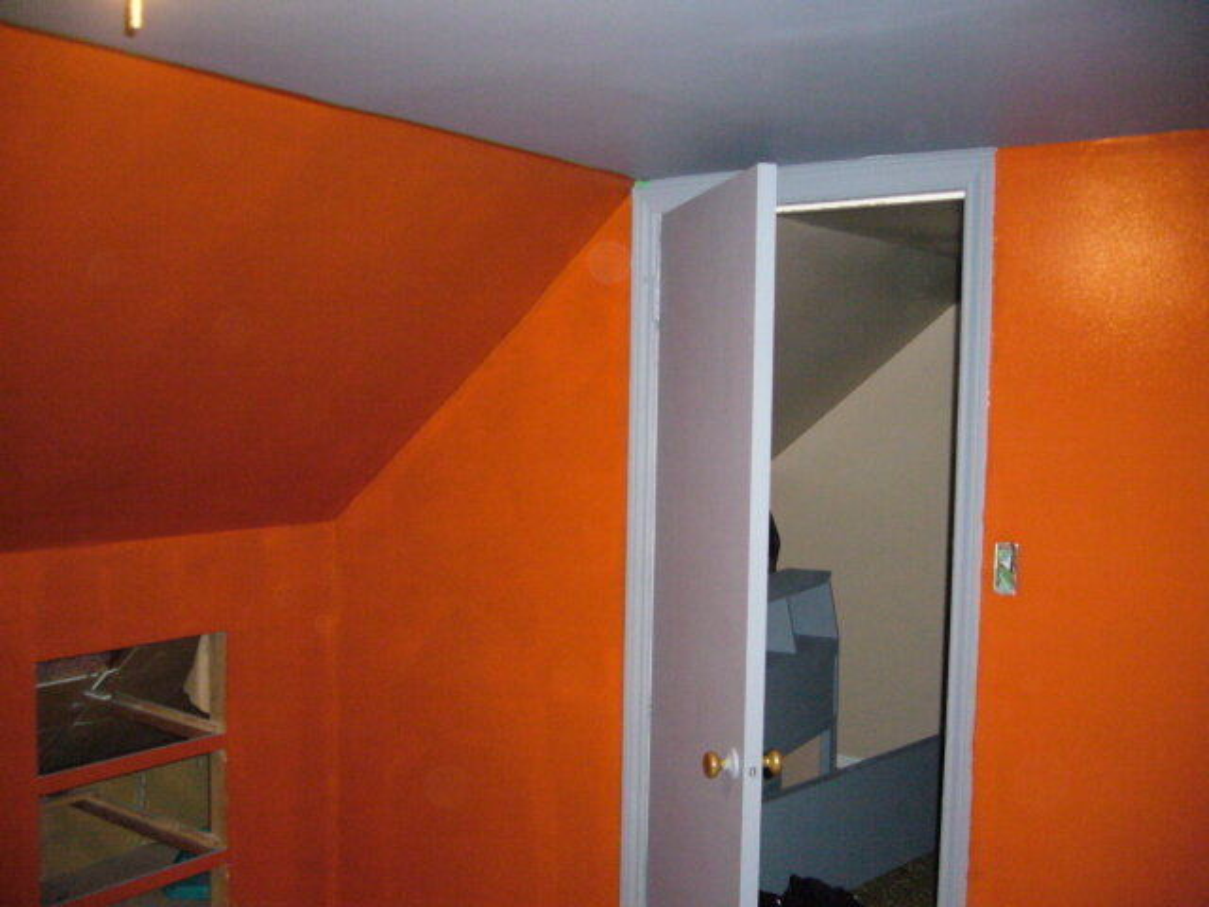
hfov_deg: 52.6
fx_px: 1222
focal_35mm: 35
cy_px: 454
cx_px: 604
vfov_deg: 40.7
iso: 400
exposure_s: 1/60
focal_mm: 5.8
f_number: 2.8
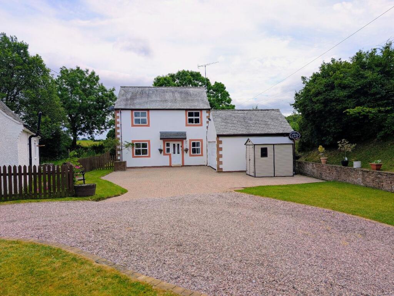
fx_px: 274
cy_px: 148
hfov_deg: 71.5
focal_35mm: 24
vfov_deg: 56.9
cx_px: 197
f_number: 1.68
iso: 22
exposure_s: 1/1961
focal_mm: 6.9
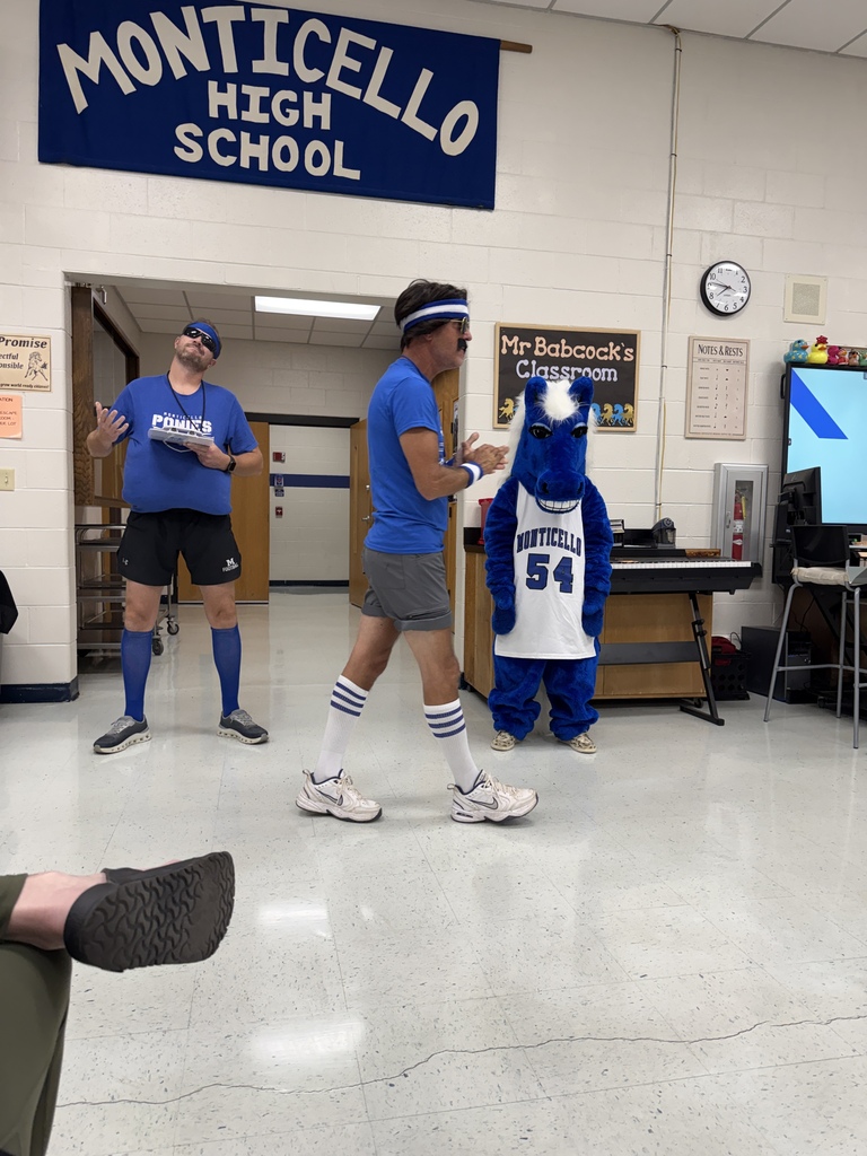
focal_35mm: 24
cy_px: 578
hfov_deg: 56.8
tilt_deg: -2.7
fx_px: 801
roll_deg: -1.2
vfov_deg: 71.6
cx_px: 434
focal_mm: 6.76
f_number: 1.78
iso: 160
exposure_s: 1/120
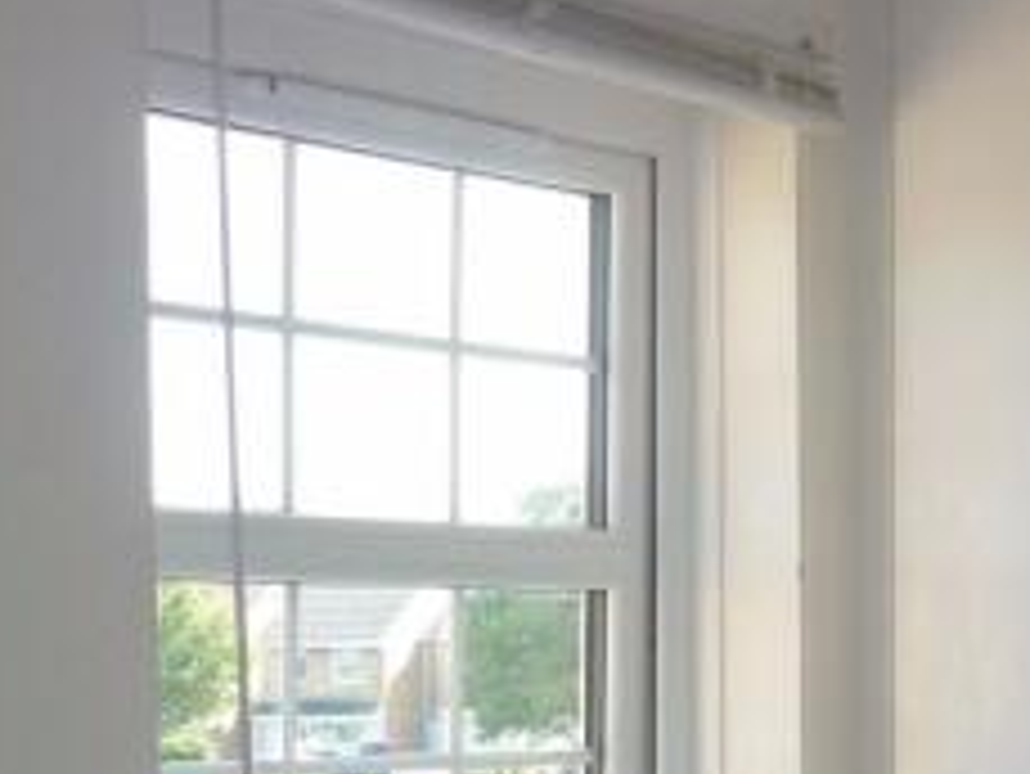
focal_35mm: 84
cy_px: 889
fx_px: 2501
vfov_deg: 16.9
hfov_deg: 22.9
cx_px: 825
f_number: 2.8
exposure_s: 1/125
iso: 100
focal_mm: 5.5
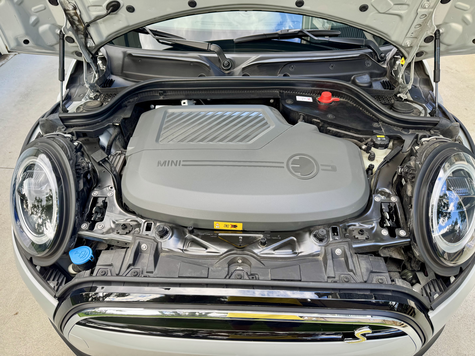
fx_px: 329
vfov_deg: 56.8
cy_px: 178
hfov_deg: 71.6
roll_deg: +2.1
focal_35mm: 24
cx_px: 238
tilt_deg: -43.3
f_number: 1.78
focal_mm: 6.76
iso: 80
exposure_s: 1/121
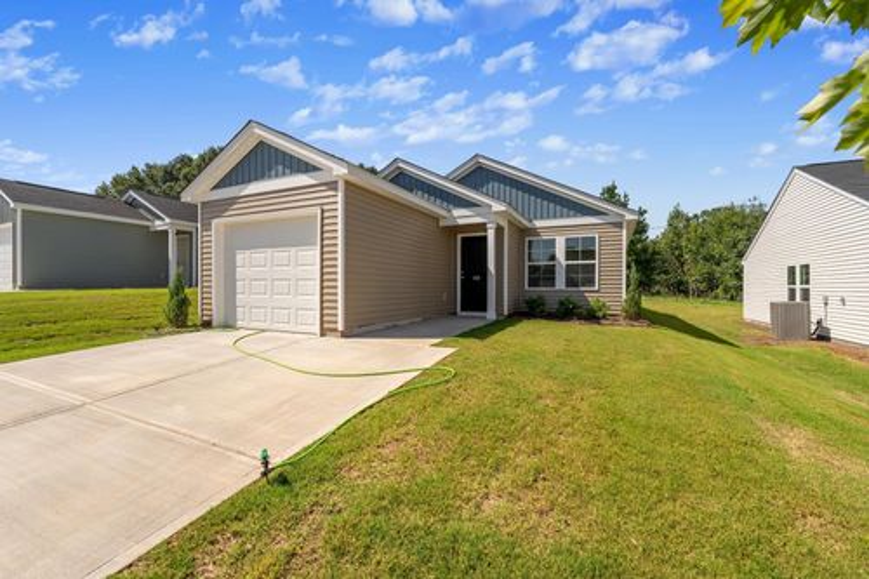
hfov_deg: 100.8
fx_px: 360
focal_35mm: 15
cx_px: 434
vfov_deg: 77.7
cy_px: 290
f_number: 5.6
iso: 400
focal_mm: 14.9
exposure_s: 1/2000
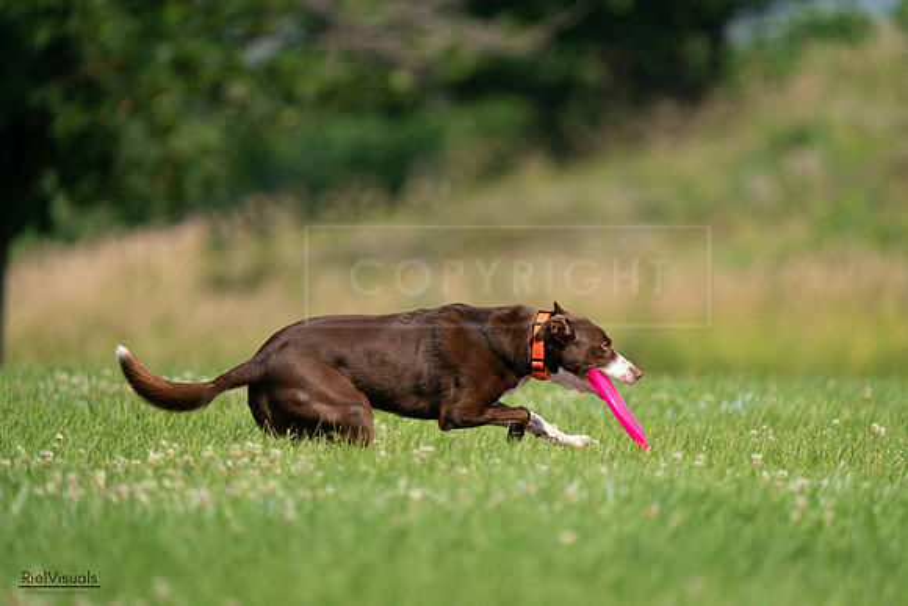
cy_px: 303
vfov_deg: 2.3
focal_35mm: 600
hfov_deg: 3.4
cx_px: 454
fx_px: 15136
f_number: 6.3
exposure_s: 1/4000
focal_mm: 600
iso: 1250
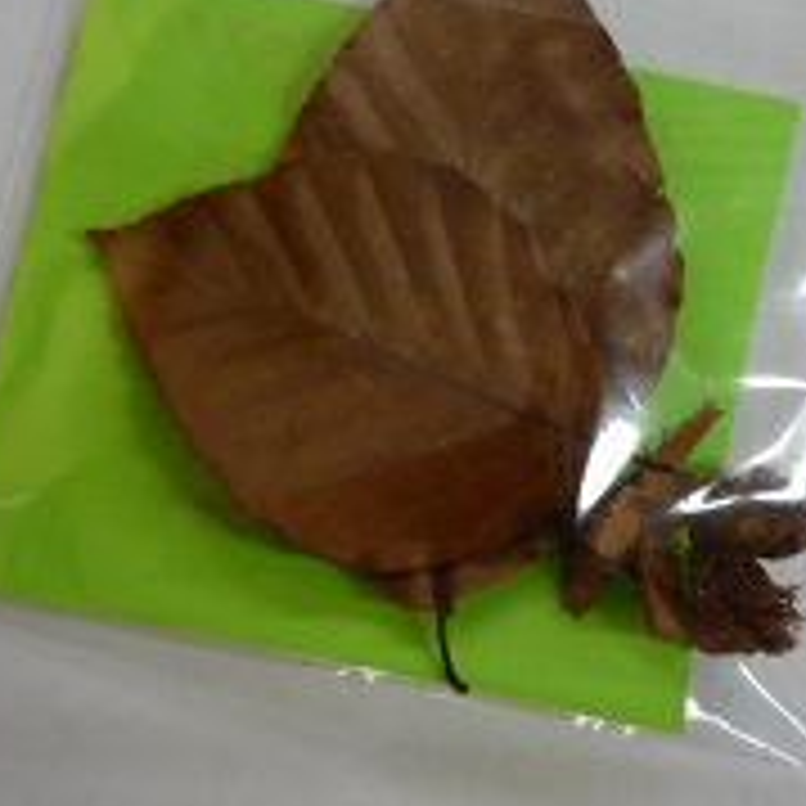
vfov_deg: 37.3
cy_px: 306
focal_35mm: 45
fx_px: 1185
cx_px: 475
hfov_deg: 37.4
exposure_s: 1/30
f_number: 2.8
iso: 125
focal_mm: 4.4
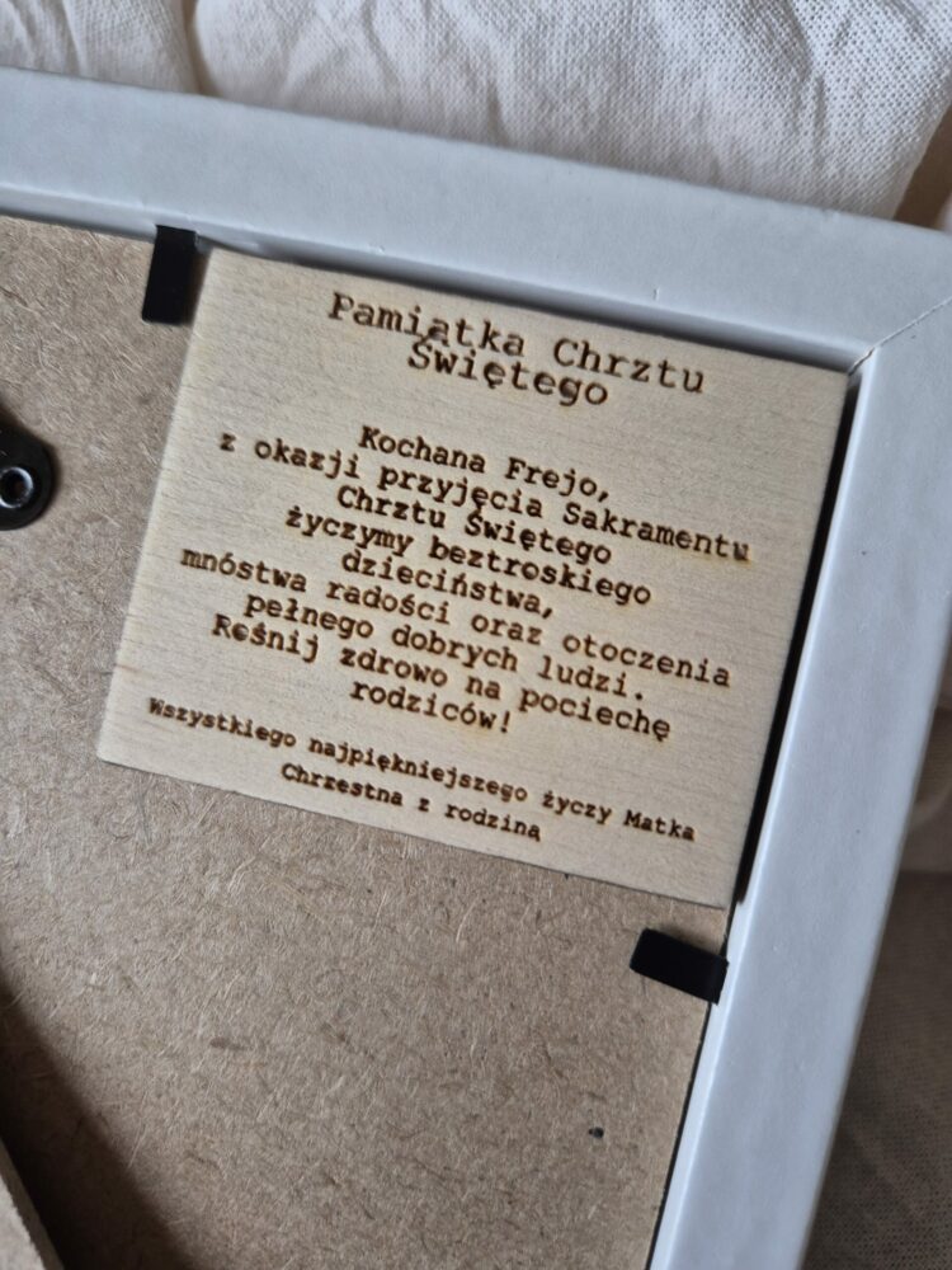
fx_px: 843
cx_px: 476
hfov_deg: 58.9
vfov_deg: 73.9
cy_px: 635
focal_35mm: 23
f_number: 1.8
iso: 250
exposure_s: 1/120
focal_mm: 5.4
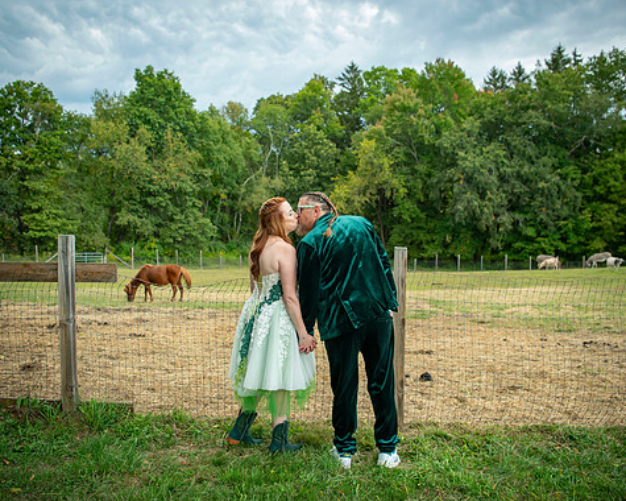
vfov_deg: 51.5
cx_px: 324
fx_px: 519
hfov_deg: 62.2
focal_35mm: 28
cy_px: 248
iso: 400
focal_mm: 24
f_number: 2.8
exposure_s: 1/1000
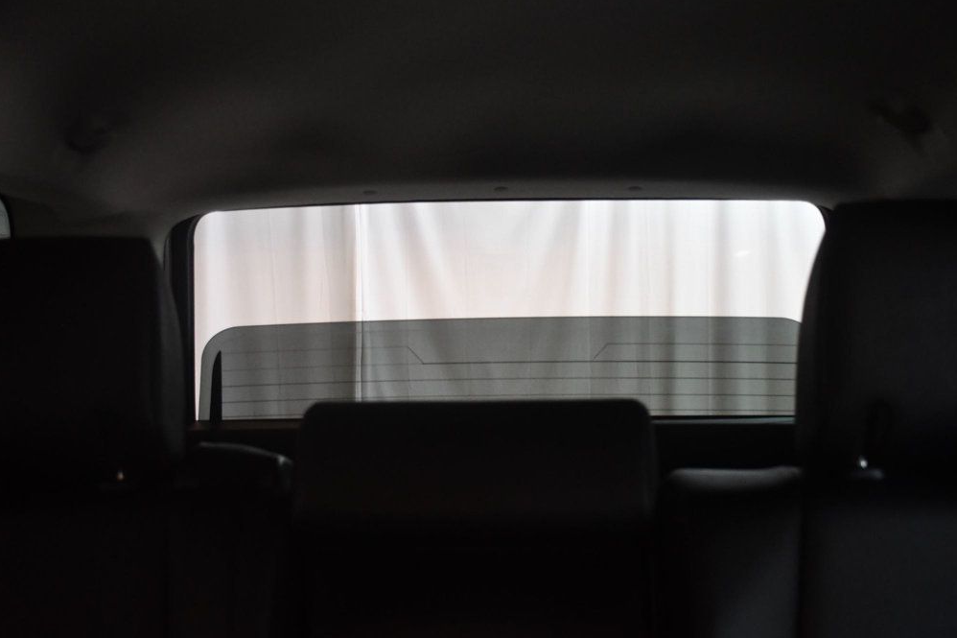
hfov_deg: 48.5
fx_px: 1063
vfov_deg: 33.4
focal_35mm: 40
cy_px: 321
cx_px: 485
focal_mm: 26
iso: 2800
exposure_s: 1/125
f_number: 3.8
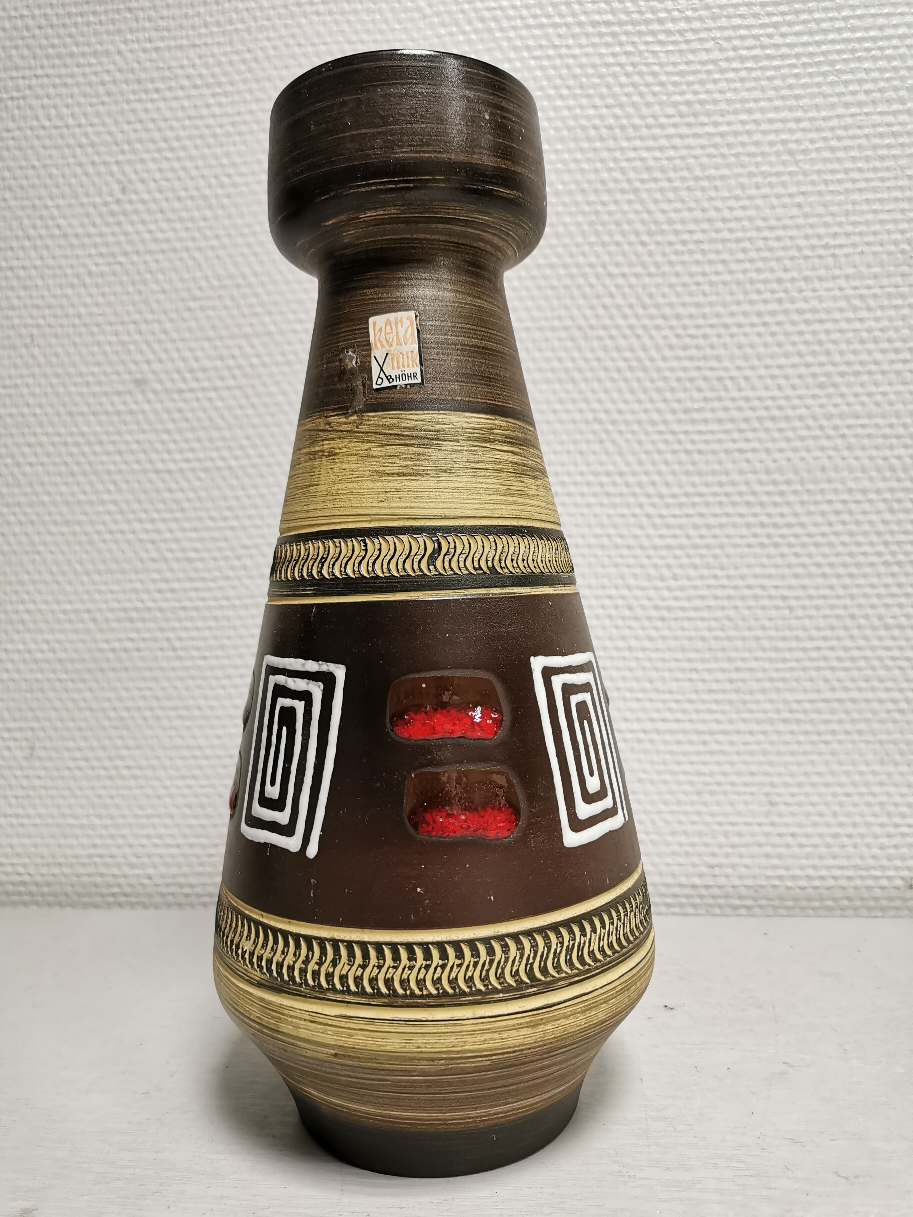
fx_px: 950
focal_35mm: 27
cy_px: 608
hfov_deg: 51.4
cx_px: 456
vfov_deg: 65.3
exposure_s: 1/100
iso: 400
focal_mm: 5.58
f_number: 1.8
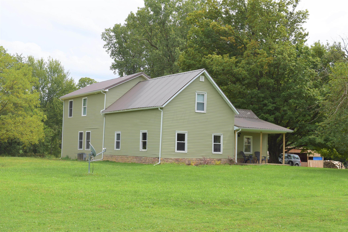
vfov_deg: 29.9
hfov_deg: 43.6
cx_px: 174
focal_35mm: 45
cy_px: 116
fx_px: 435
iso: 100
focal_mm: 30
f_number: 9
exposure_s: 1/200
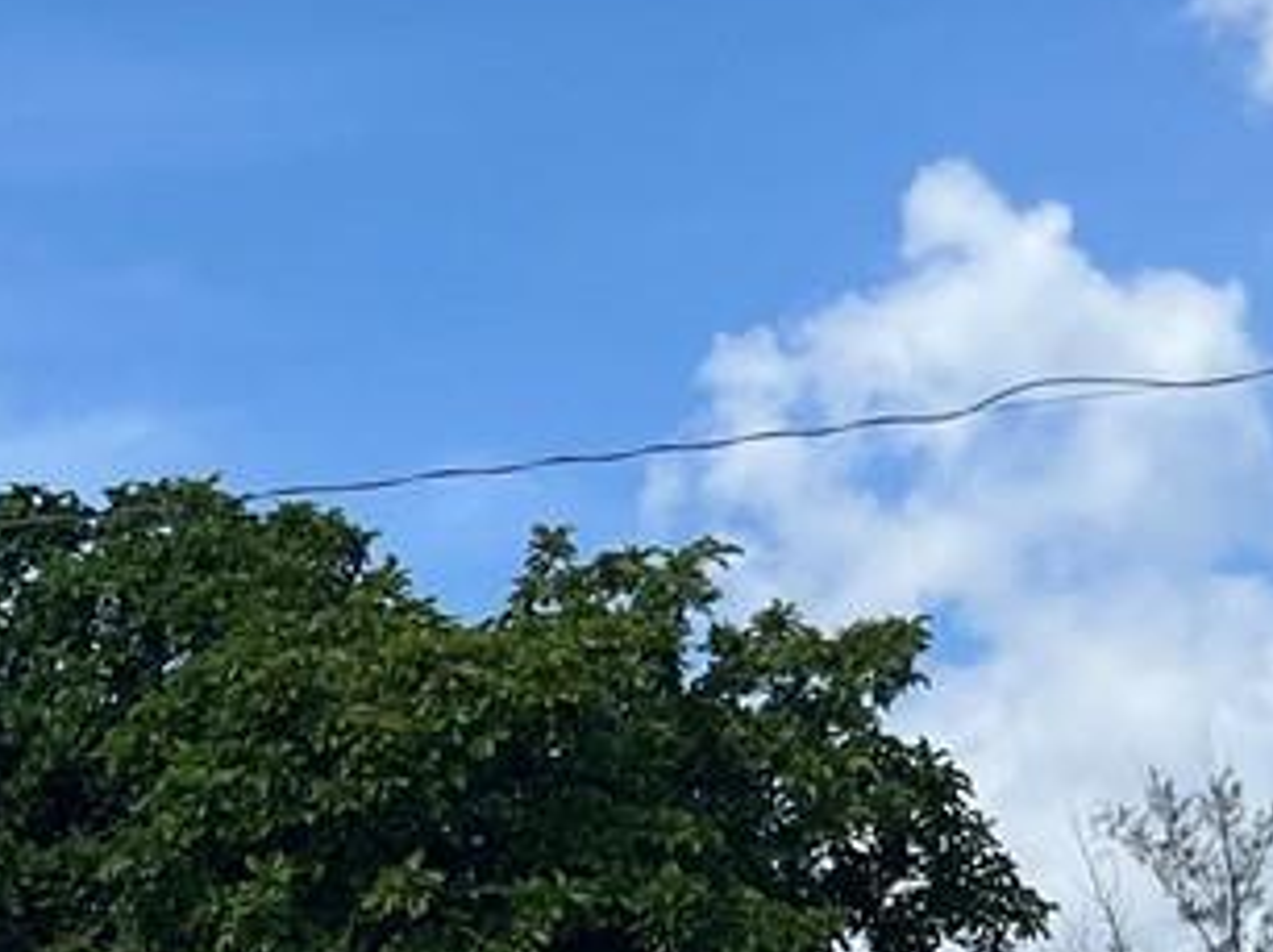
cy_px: 2029
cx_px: -820
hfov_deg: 13.4
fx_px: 4997
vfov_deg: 9.9
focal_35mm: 136
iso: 50
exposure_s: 1/4651
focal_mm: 5.1
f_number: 1.6
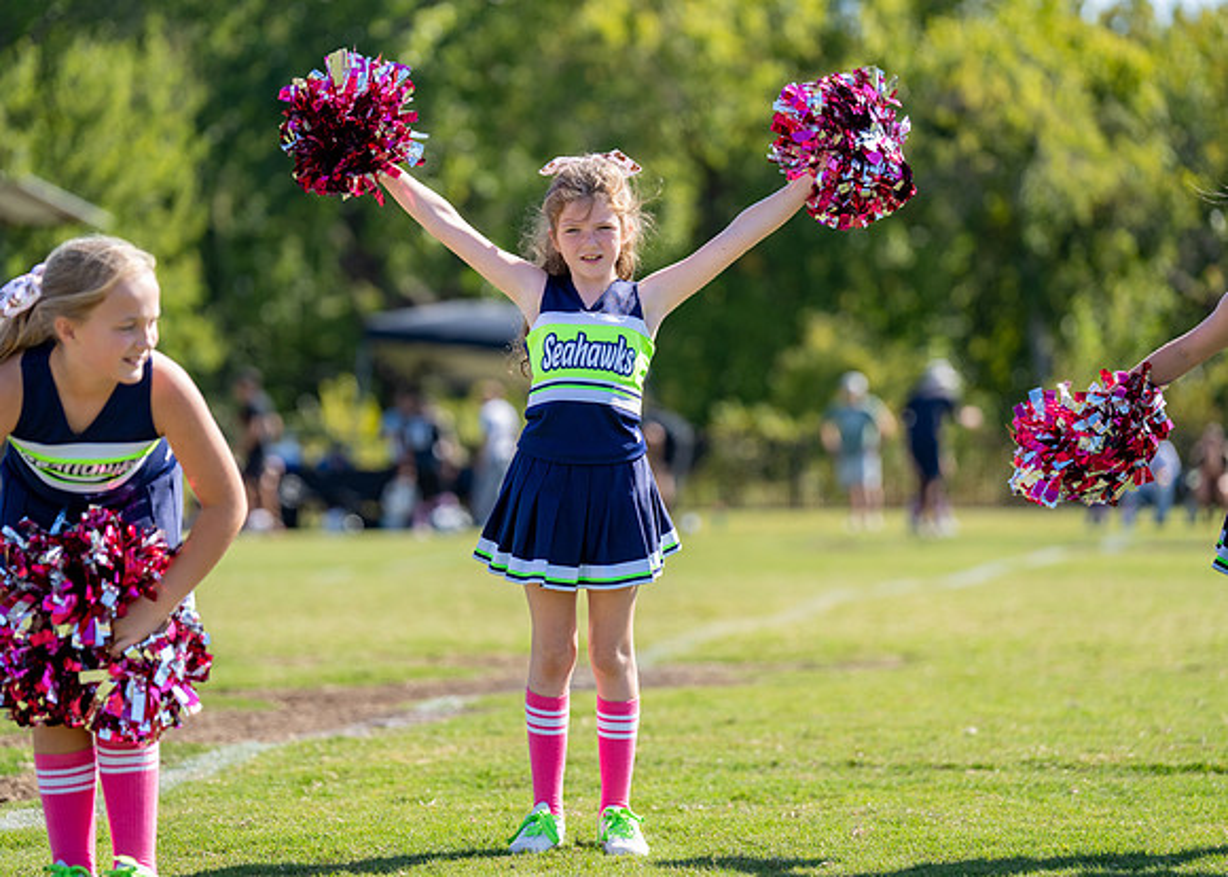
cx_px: 557
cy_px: 444
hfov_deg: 13.3
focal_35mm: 151
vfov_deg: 9.5
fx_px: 5254
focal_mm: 140
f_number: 2.8
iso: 200
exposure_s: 1/2000
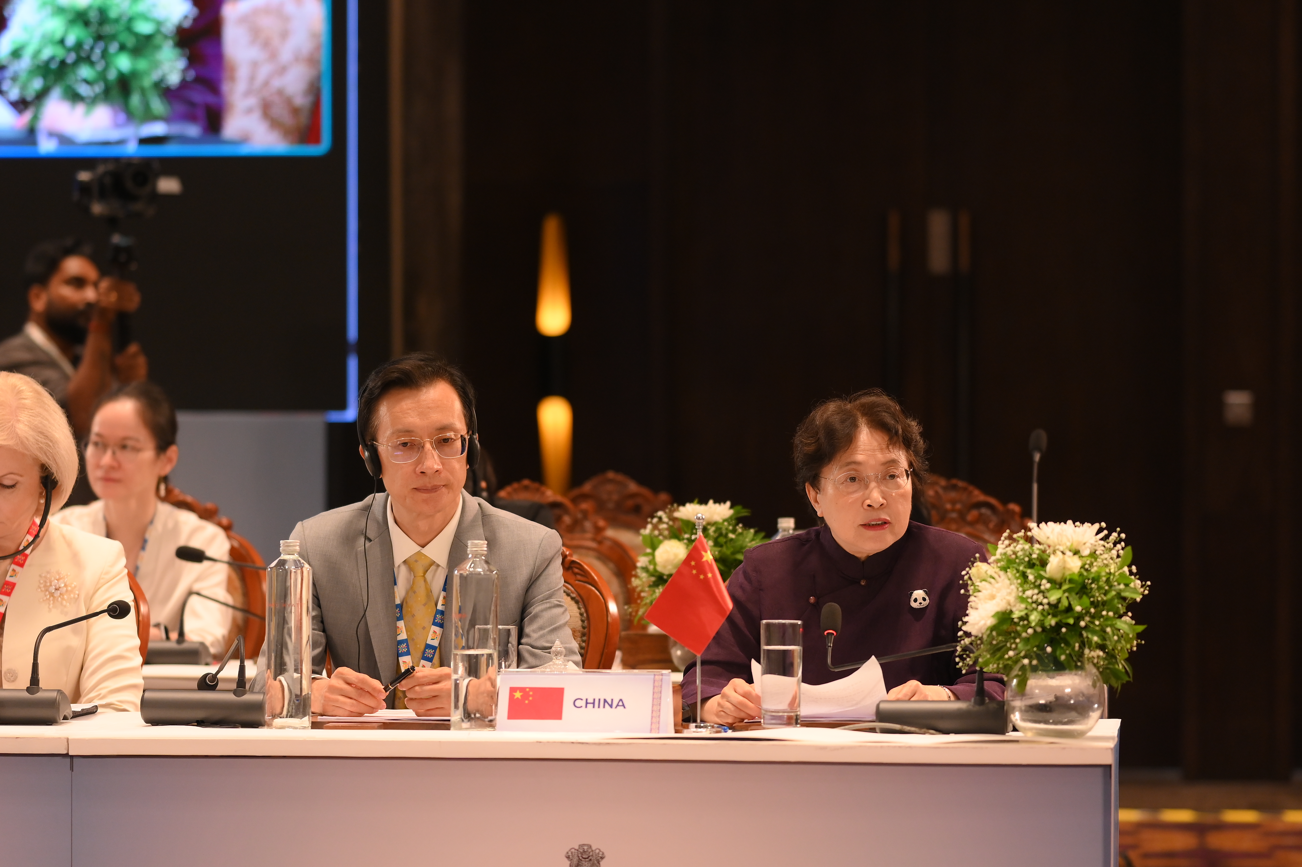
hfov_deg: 16.1
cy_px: 434
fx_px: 4591
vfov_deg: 10.8
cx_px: 651
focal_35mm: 127
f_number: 1.8
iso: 640
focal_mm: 85
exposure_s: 1/800
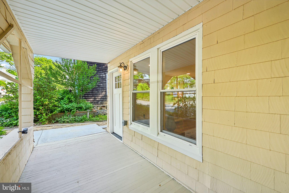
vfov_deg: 81.2
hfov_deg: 104.3
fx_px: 112
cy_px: 96
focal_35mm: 14
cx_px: 144
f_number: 8
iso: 100
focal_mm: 14
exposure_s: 1/25
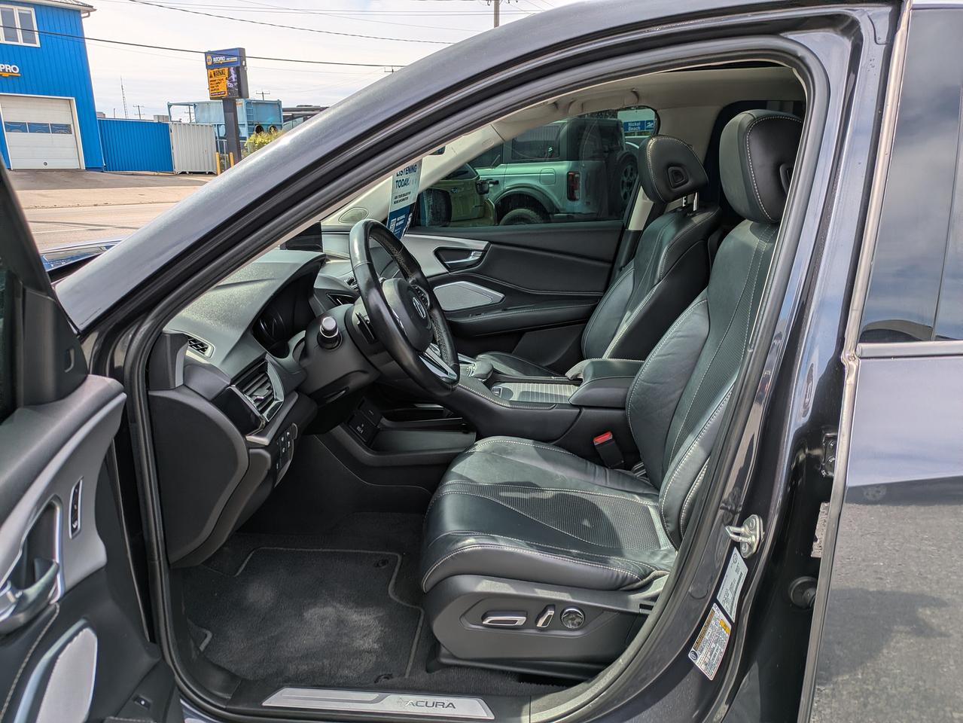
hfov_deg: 69.4
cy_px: 362
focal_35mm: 25
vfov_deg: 54.9
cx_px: 482
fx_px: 696
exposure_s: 1/1366
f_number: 1.89
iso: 41
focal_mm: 5.43
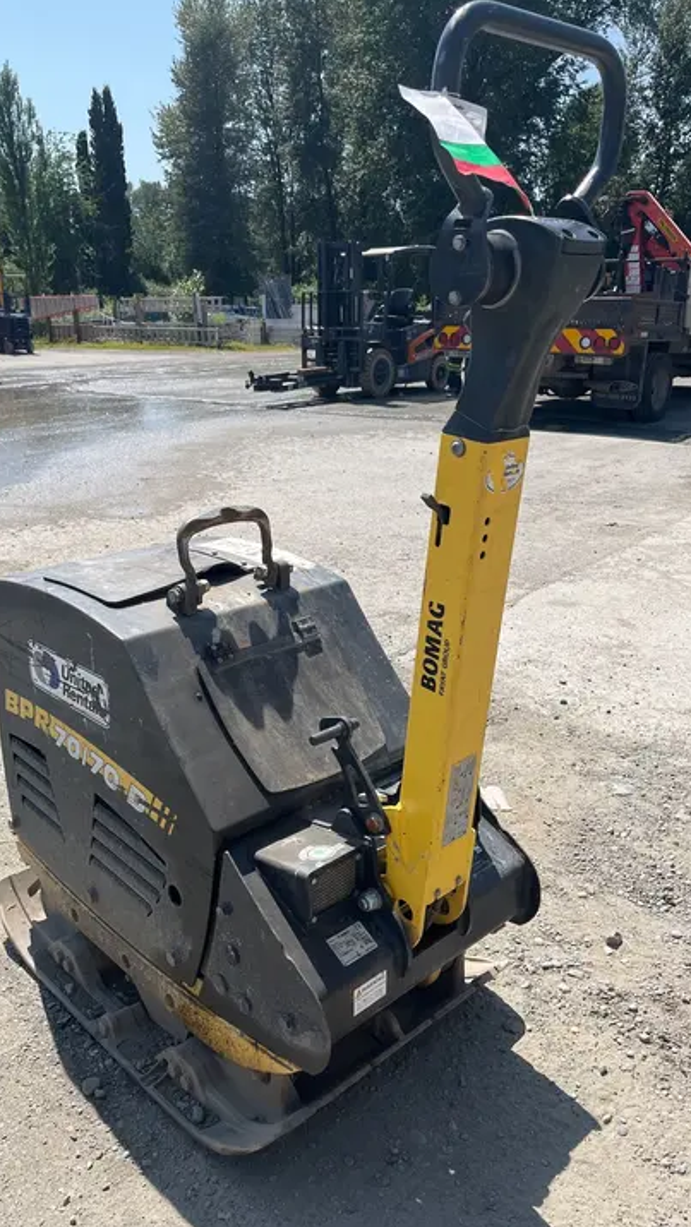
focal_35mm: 29
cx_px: 300
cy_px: 625
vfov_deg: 66.1
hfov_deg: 40.1
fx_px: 944
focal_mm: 5.1
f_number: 1.6
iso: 50
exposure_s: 1/3215
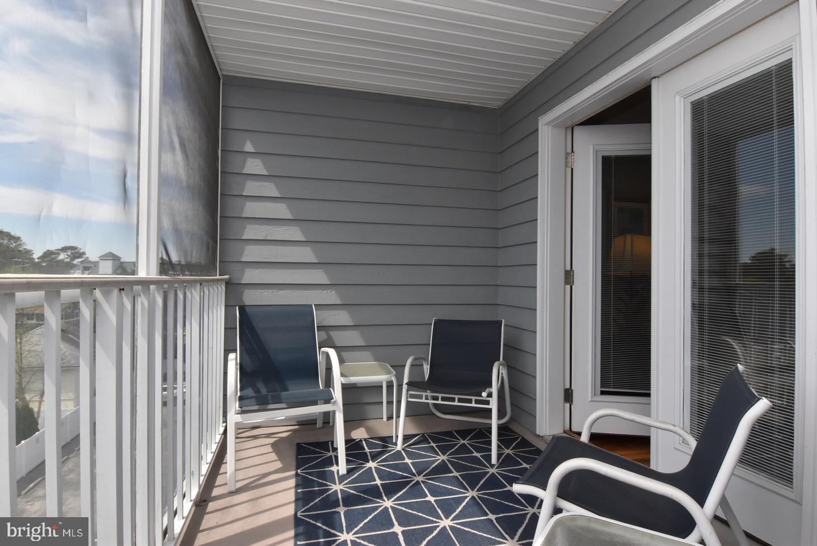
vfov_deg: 67.5
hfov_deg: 90.0
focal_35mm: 18
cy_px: 273
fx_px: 409
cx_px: 408
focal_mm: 12
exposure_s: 1/200
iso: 800
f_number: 22
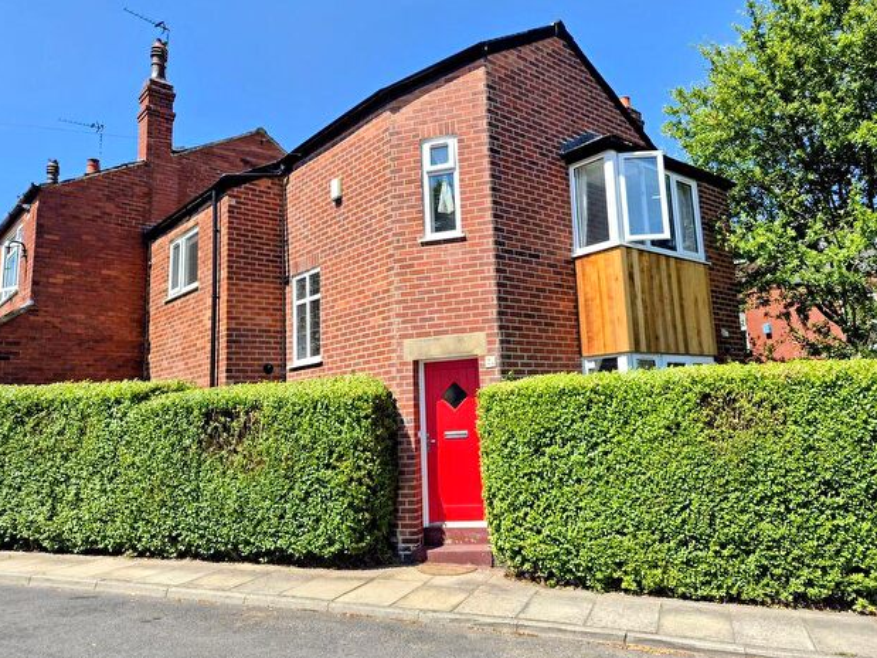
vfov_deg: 53.0
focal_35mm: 26
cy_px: 303
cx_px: 489
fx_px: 659
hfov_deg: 67.1
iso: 80
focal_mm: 5.4
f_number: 1.8
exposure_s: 1/3160
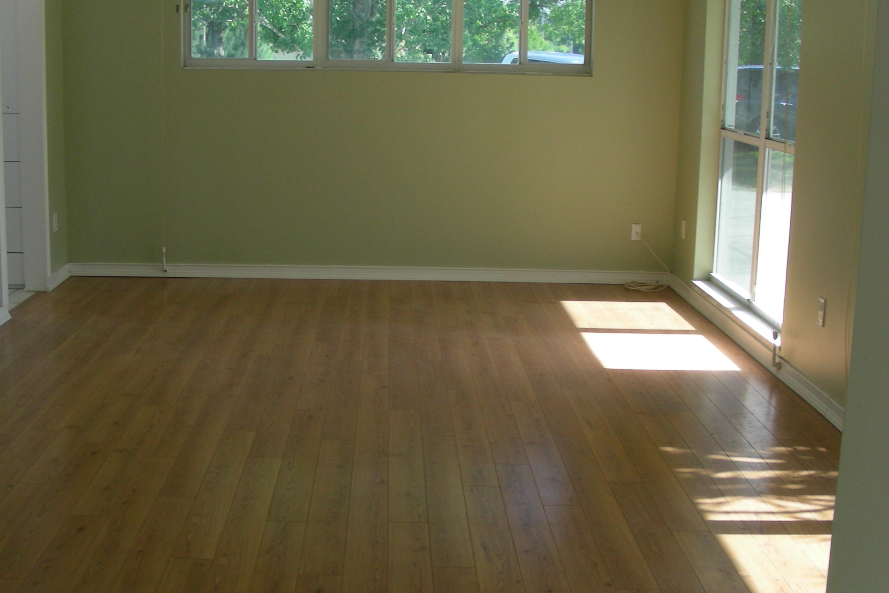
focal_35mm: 48
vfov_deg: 28.1
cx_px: 414
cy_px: 278
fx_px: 1185
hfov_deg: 41.1
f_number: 3.5
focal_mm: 6.3
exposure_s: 1/31.5
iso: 50
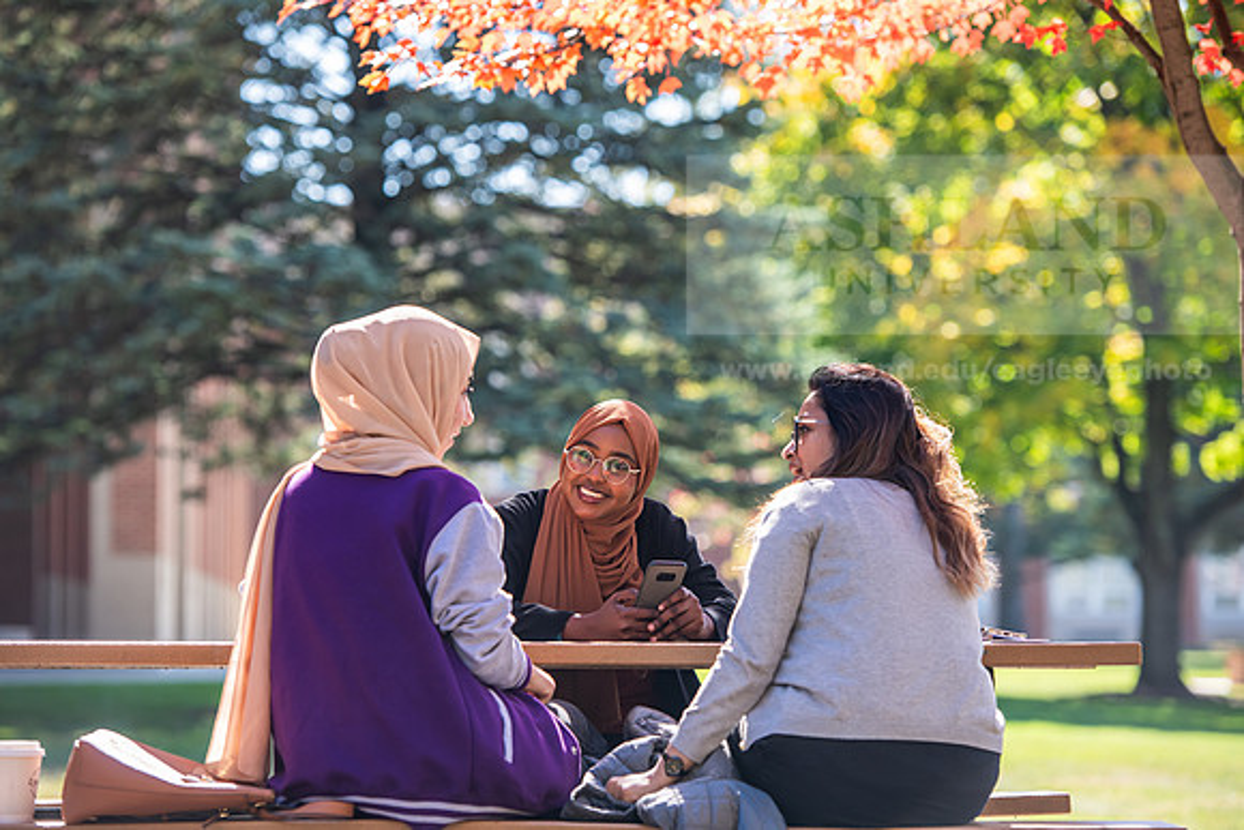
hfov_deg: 15.2
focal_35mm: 135
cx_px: 622
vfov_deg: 10.2
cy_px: 415
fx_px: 4666
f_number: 4
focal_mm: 135
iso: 160
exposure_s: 1/320
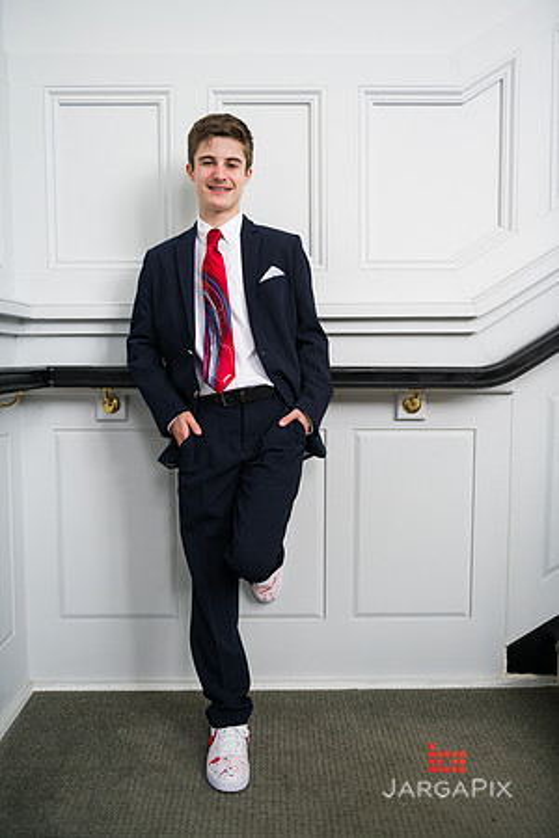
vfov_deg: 58.7
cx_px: 280
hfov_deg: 41.1
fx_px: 745
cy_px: 419
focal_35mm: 32
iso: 1000
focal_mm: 32
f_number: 3.2
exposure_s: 1/400
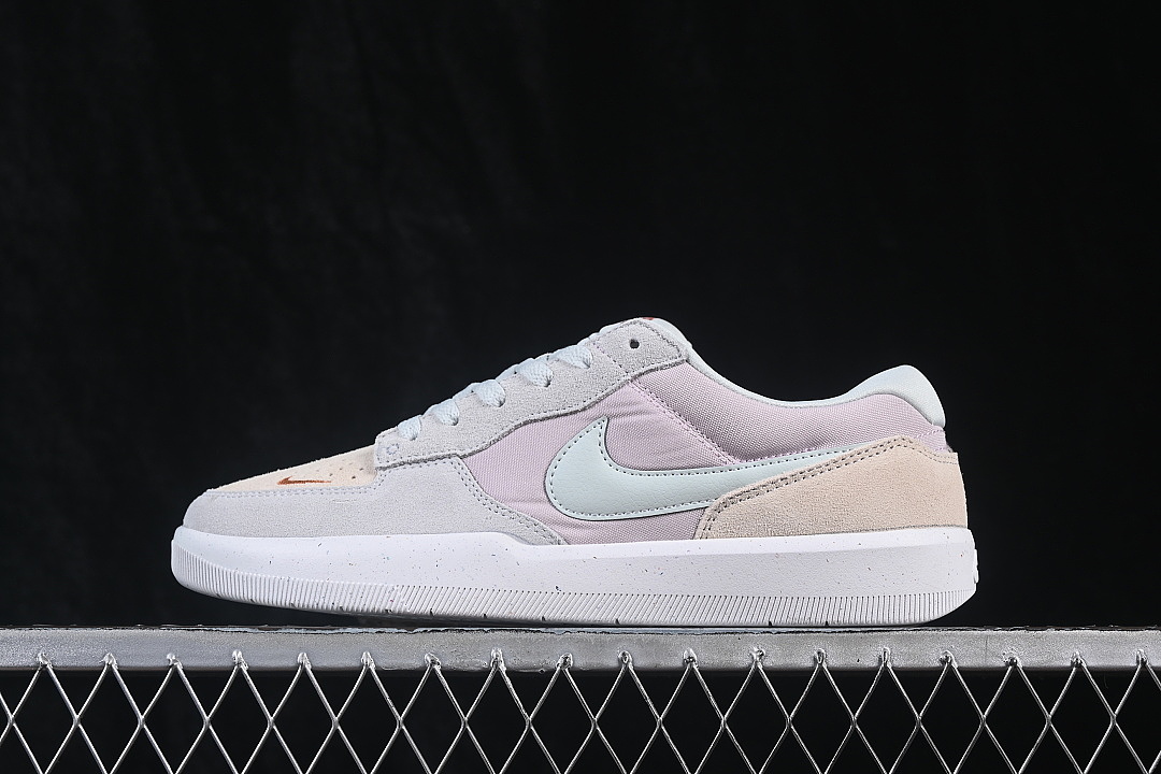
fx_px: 2419
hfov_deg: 27.0
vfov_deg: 18.2
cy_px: 387
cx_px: 580
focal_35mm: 75
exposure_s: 1/80
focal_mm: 50
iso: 160
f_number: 8
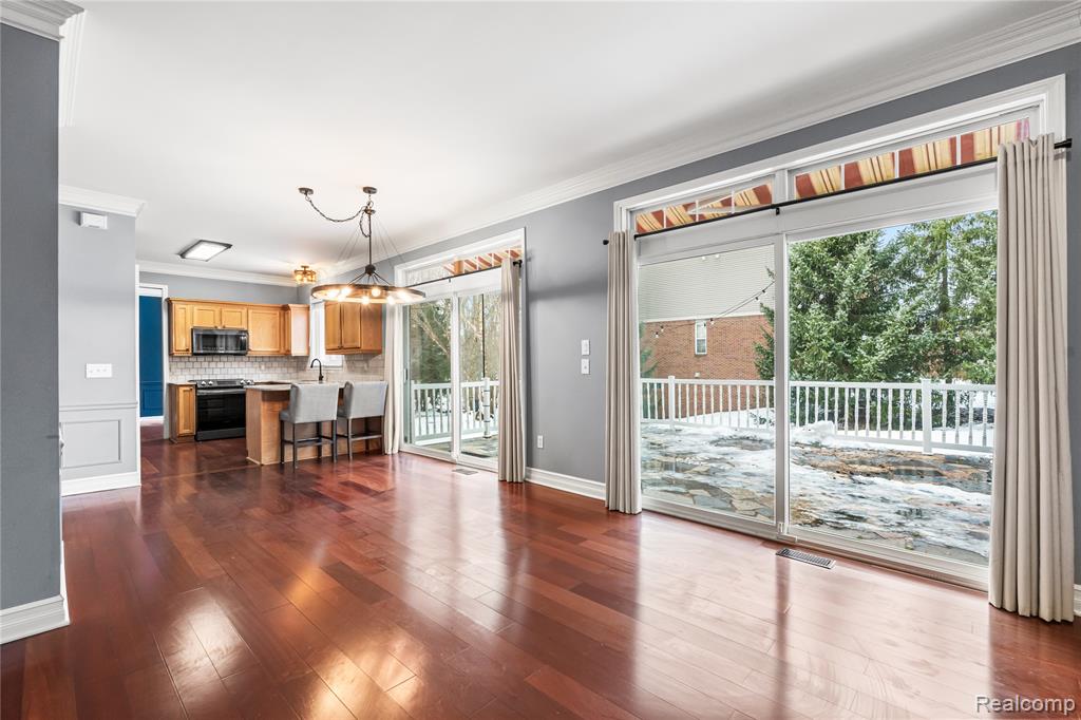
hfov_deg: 95.0
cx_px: 540
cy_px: 360
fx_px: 495
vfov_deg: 72.0
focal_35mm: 16
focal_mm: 16.5
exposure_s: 1/30
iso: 1600
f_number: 8
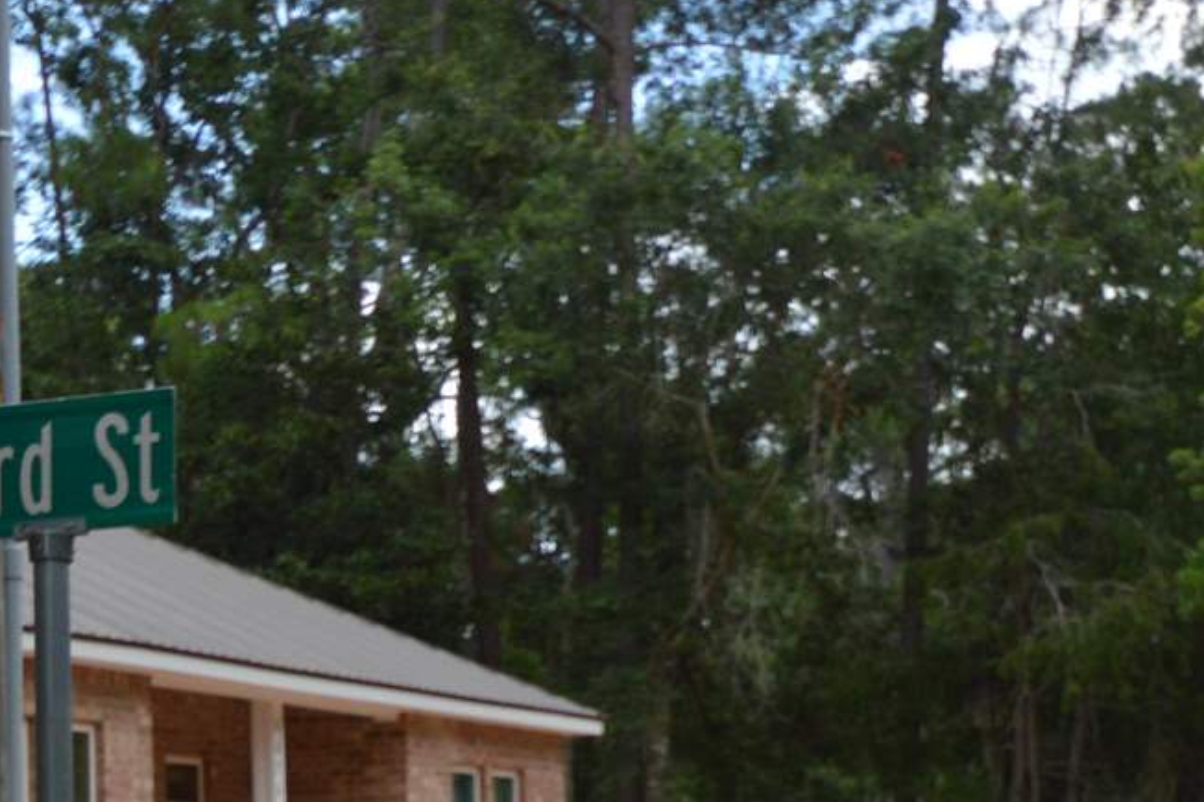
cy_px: 995
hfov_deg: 18.1
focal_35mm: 113
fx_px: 3777
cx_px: 587
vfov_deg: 11.8
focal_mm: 24
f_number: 7.1
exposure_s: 1/640
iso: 400
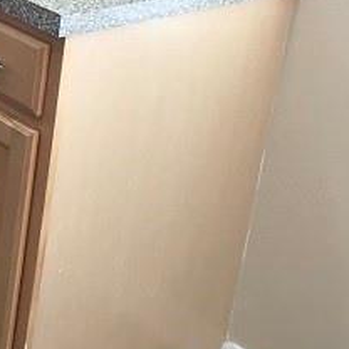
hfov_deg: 11.9
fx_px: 1540
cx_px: -290
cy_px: -92
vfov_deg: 12.6
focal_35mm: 135
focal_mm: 3.3
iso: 40
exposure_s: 1/30
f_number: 2.4
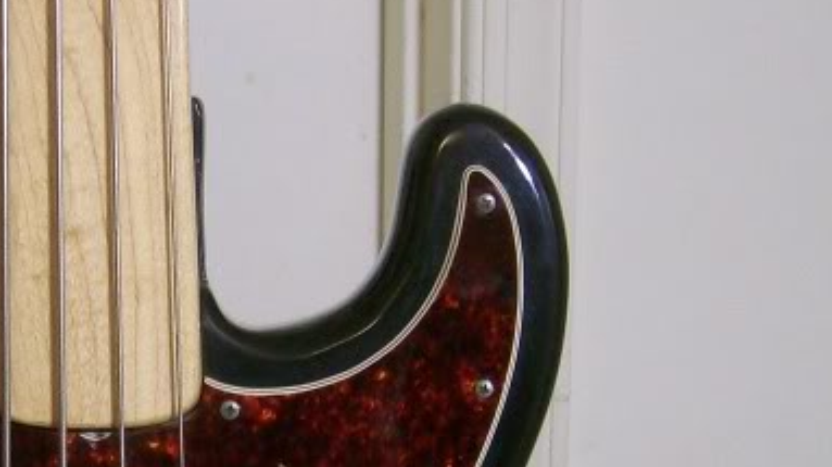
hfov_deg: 20.7
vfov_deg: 11.8
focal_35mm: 102
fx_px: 2249
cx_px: 154
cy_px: 367
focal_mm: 5.8
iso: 160
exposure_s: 1/19.8
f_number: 2.8
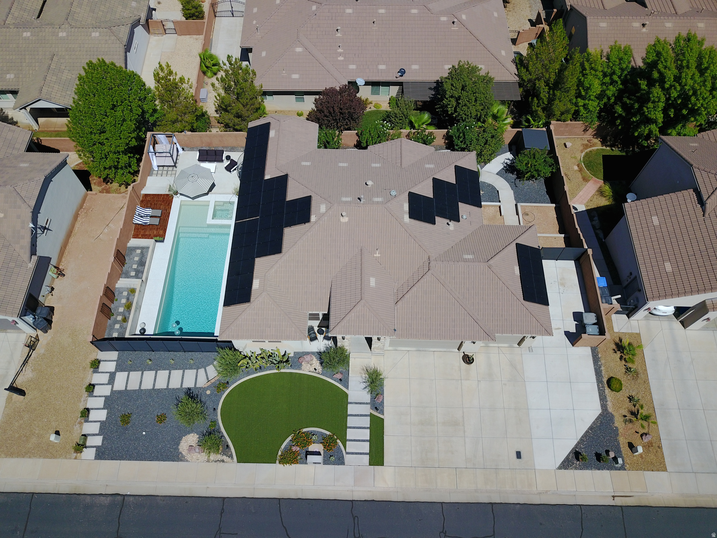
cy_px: 269
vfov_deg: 53.1
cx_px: 358
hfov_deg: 67.3
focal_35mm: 26
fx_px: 539
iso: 100
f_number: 2.2
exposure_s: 1/2404
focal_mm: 4.73
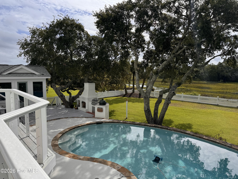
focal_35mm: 24
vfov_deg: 56.8
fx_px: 165
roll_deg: -0.9
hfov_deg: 71.6
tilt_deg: -6.4
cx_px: 119
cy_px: 90
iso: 80
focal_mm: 6.76
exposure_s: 1/5814
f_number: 1.78
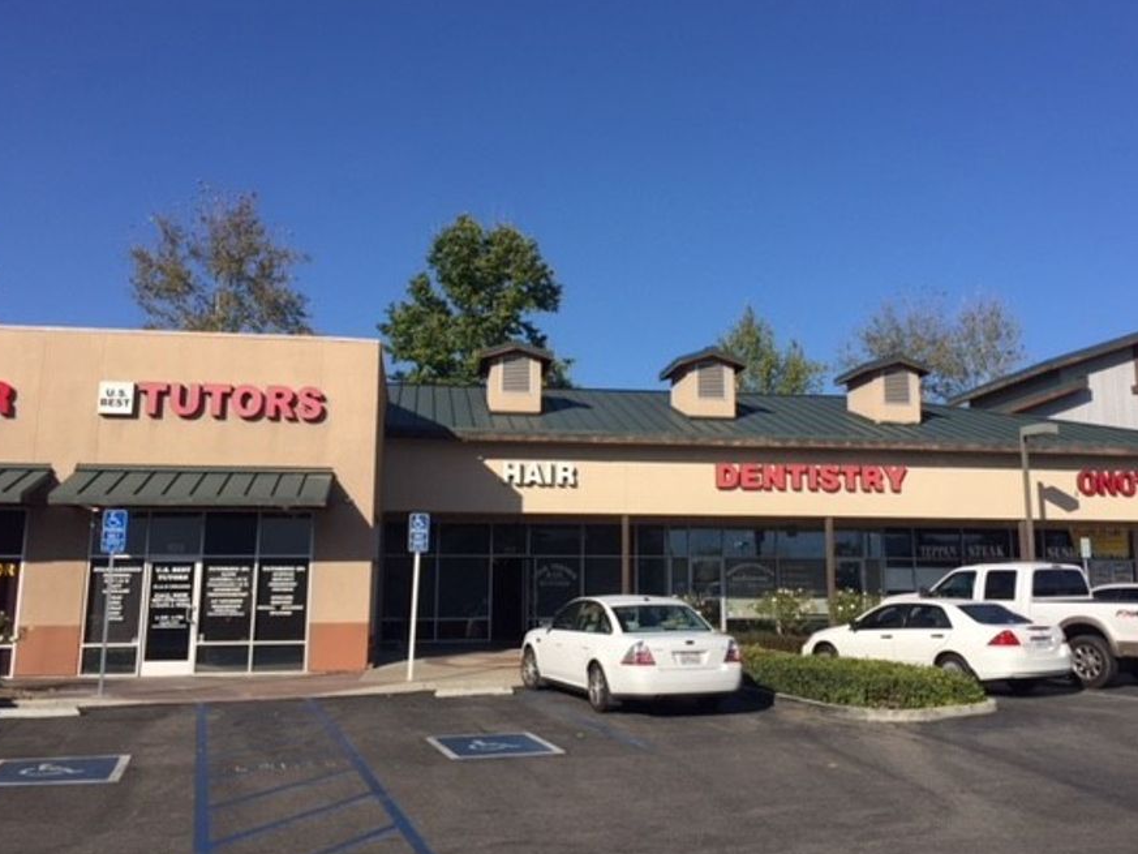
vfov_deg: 41.8
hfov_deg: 53.9
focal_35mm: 34
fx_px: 1118
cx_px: 609
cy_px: 411
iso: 32
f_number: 2.2
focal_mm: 4.15
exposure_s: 1/2639
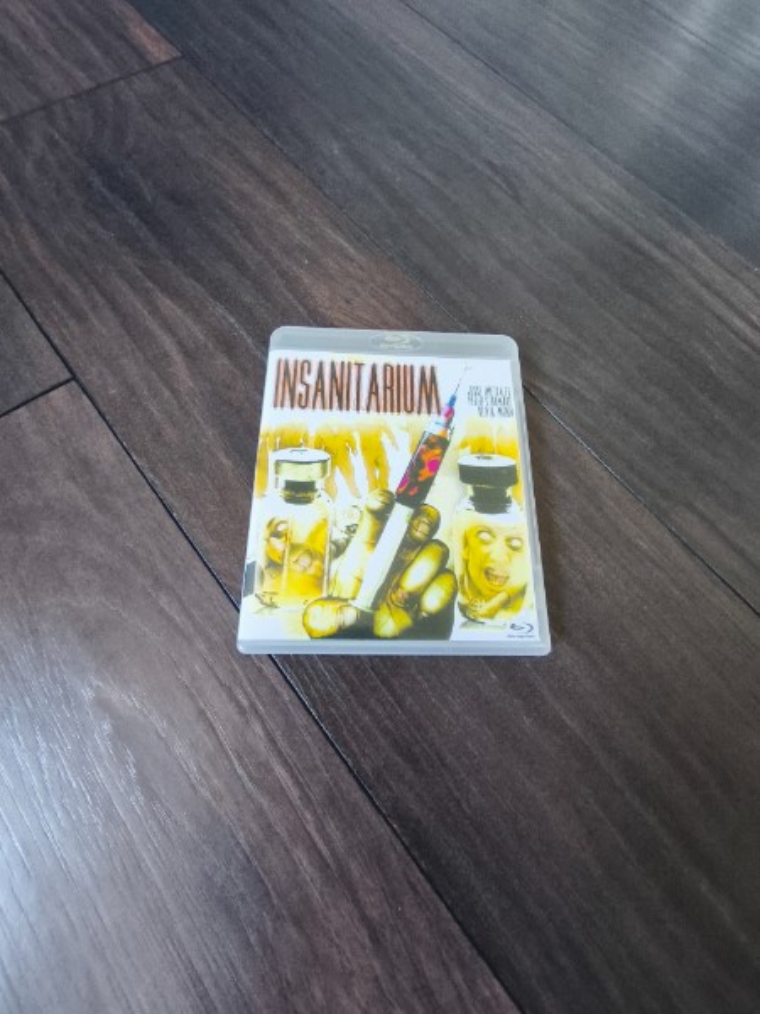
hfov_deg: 81.7
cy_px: 507
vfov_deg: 98.2
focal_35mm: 15
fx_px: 439
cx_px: 380
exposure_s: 1/33.3
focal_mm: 1.91
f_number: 2.2
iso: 500
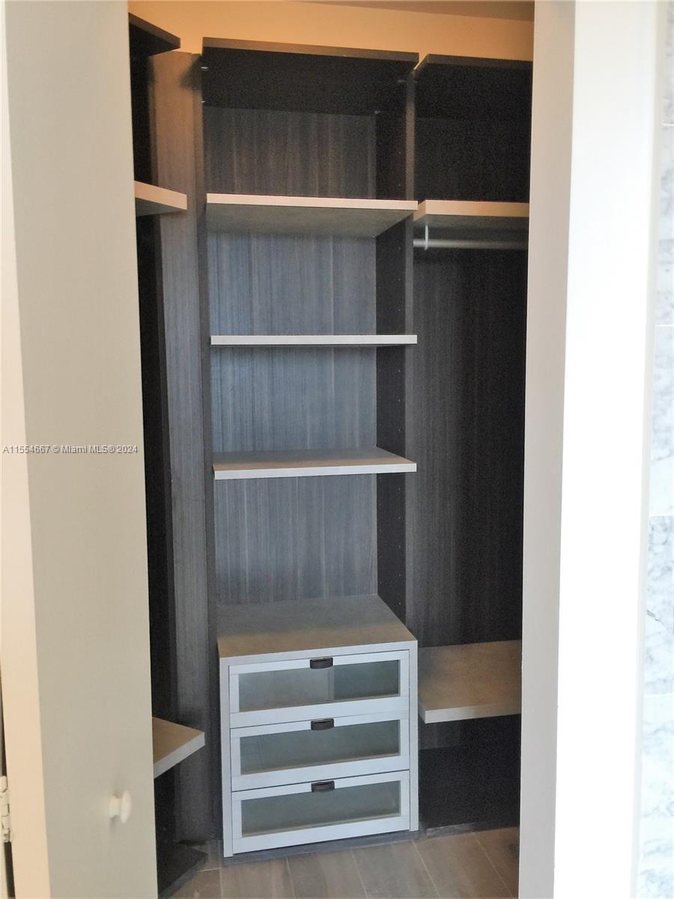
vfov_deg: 61.7
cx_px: 337
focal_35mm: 29
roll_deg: -0.4
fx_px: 753
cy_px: 450
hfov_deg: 48.2
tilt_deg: -6.3
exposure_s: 1/15
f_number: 2.2
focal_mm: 4.15
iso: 50
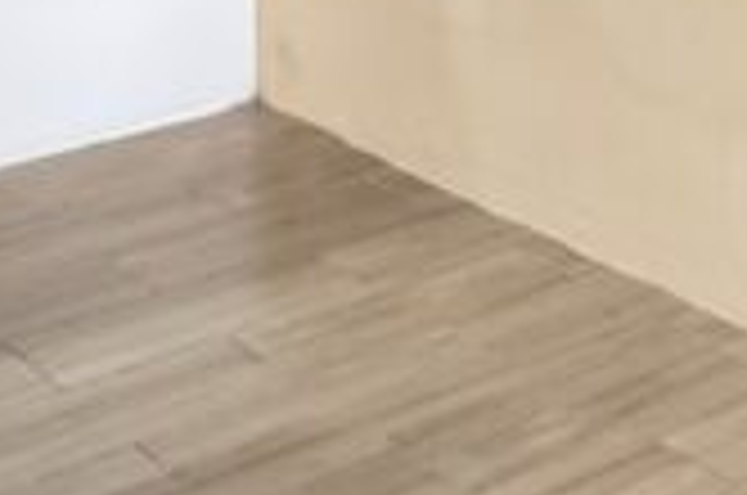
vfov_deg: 12.8
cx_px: 99
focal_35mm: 90
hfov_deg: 22.2
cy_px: -567
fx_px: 1864
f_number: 2.2
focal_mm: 2.22
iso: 320
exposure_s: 1/80
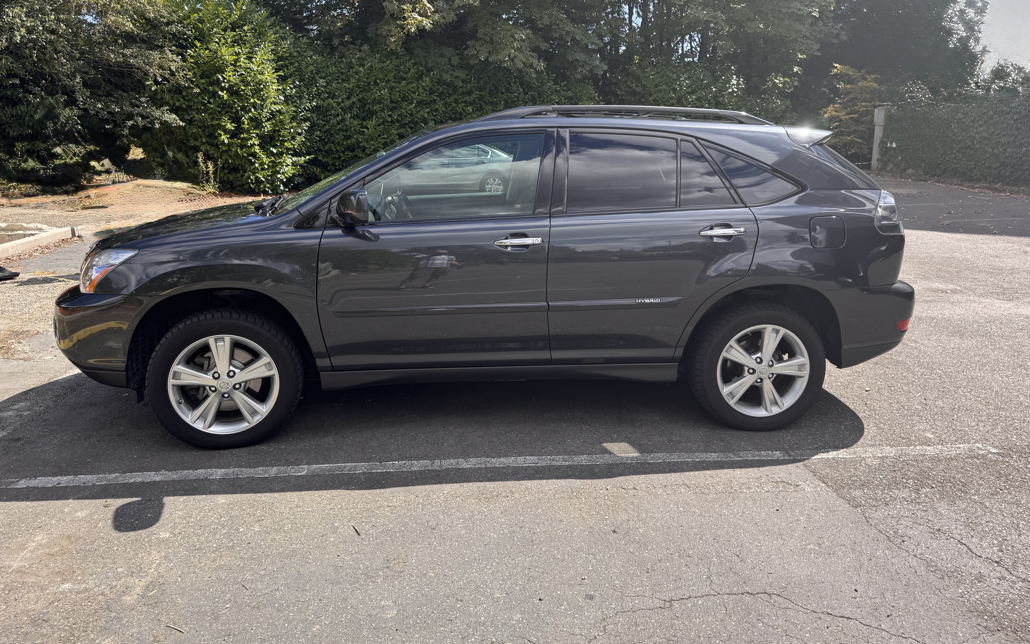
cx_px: 522
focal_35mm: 26
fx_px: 730
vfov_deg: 47.5
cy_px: 280
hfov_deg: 70.4
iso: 80
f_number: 1.78
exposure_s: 1/1721
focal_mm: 6.76
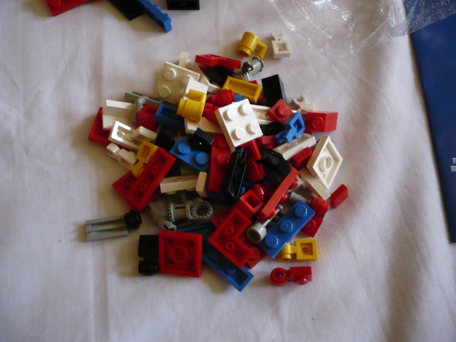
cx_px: 228
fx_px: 461
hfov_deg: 52.6
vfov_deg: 40.7
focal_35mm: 35
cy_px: 171
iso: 200
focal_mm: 5.8
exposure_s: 1/25
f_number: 2.8
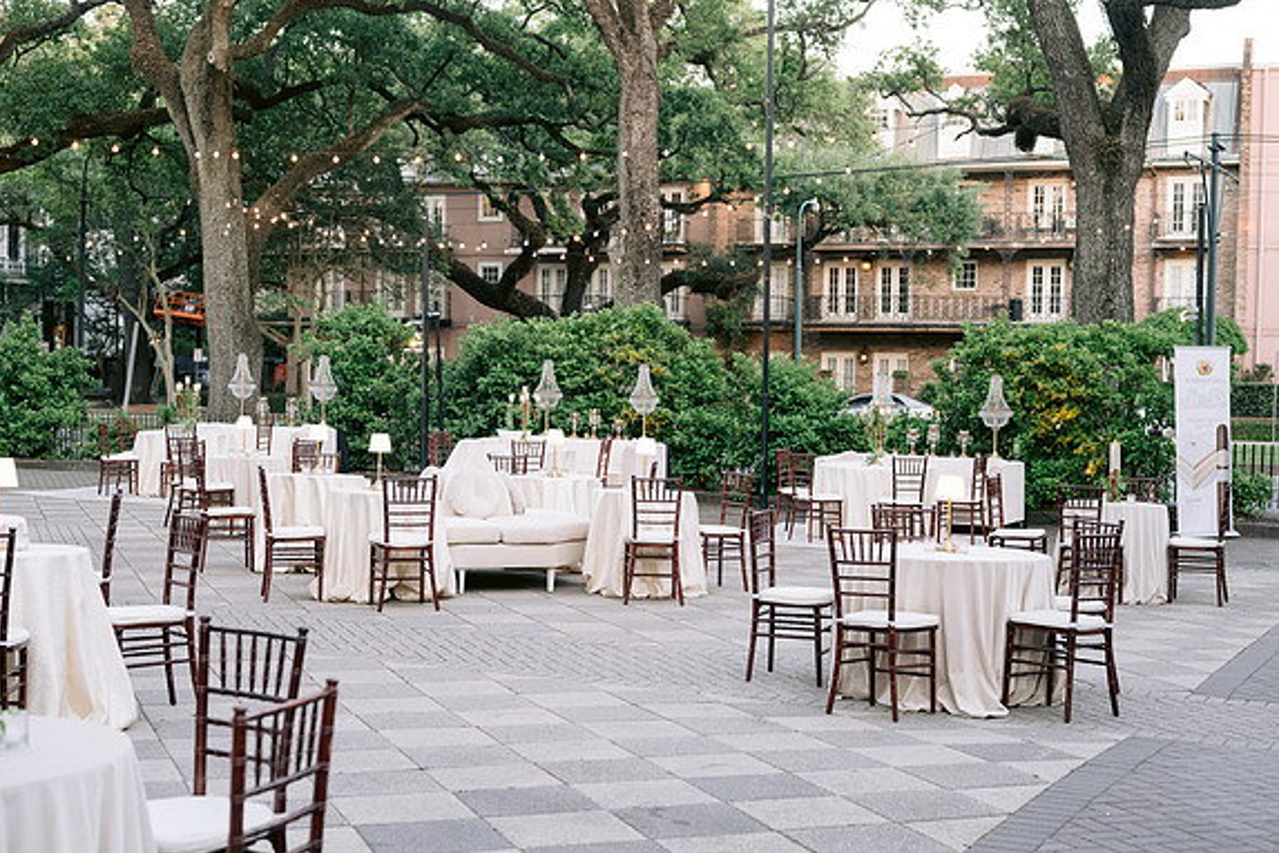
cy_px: 425
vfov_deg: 26.0
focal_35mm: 52
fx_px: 1847
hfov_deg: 38.2
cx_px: 634
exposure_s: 1/100
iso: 800
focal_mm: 50
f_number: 4
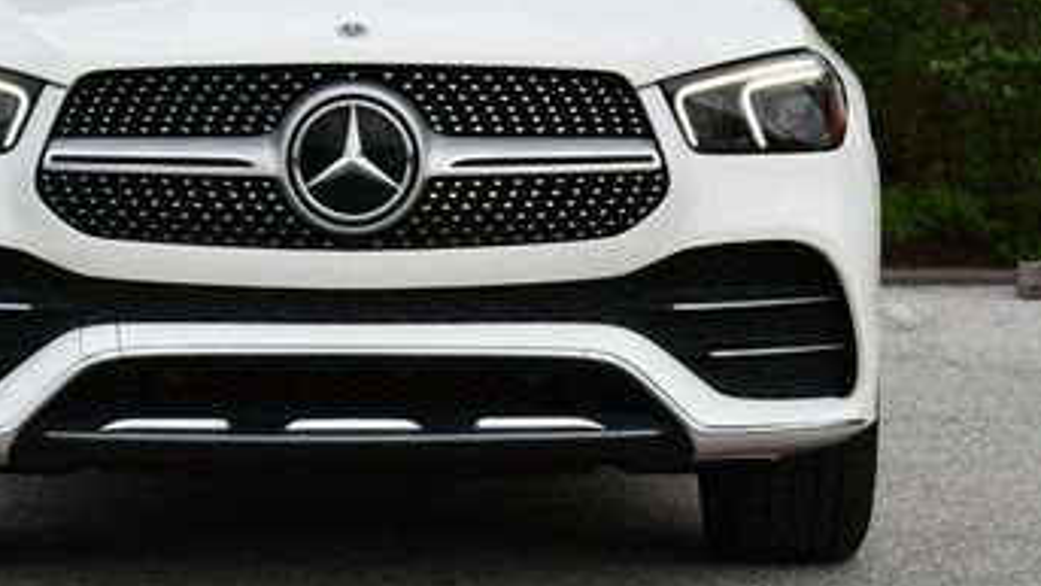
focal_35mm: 141
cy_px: 103
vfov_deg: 8.6
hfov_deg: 15.2
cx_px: 310
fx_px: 3892
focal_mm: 36
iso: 140
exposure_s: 1/250
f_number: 8
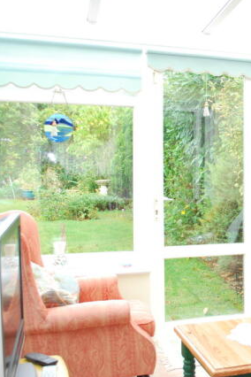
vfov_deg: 42.7
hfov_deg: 27.0
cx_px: 273
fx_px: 481
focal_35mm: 46
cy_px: 190
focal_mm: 20
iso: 400
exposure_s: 1/200
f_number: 4.5
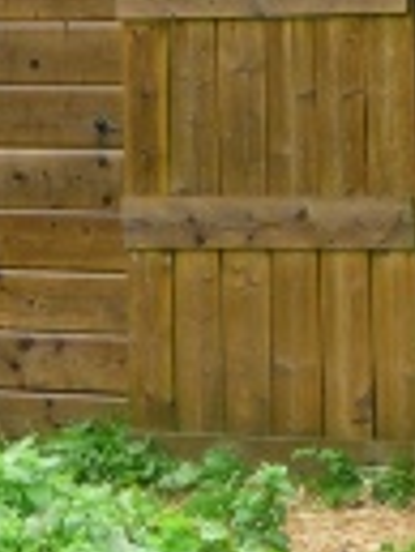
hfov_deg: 6.0
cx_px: 184
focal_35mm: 250
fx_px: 3990
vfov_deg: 7.9
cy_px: 270
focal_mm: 12.2
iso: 125
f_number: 4.6
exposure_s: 1/40
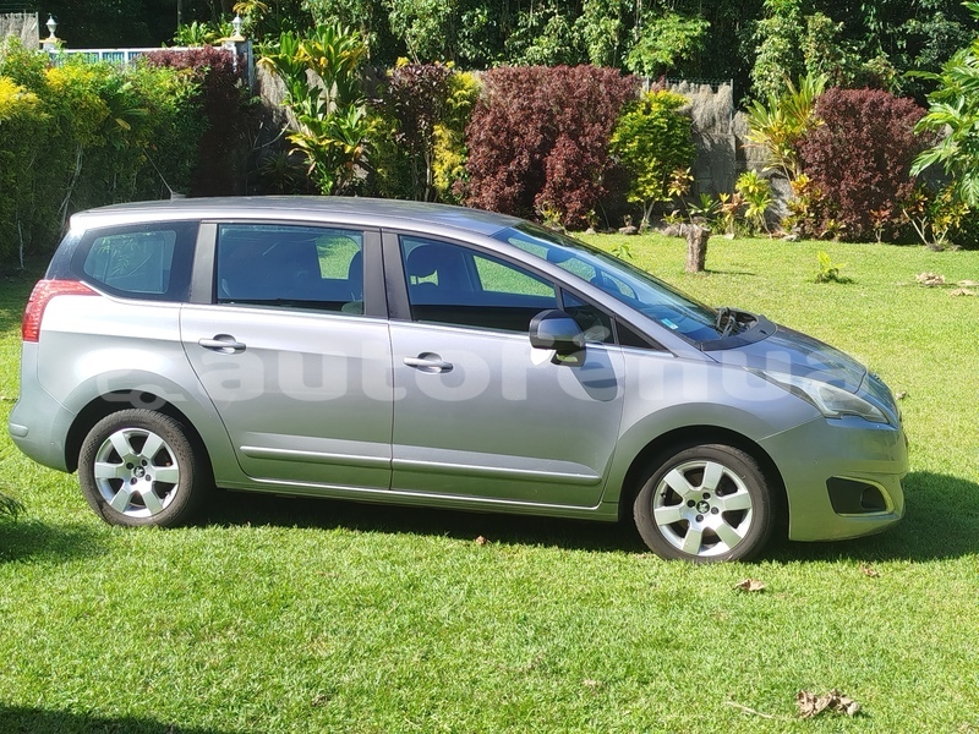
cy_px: 367
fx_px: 1358
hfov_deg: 39.7
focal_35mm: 48
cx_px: 490
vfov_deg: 30.3
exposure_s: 1/479
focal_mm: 5.31
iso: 50
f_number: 1.7
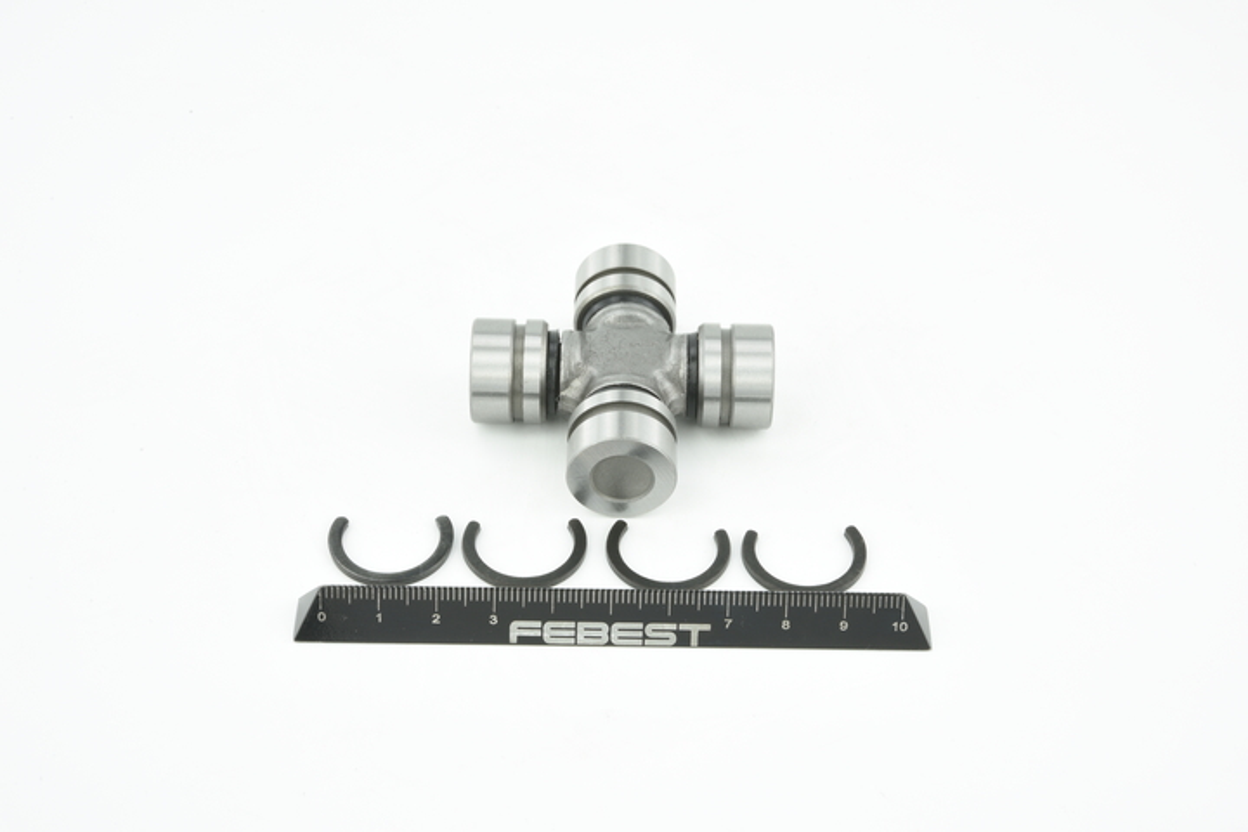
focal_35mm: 60
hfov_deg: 33.4
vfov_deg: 22.6
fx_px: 2080
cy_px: 416
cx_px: 624
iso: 64
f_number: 29
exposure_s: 1/2.5
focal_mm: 60
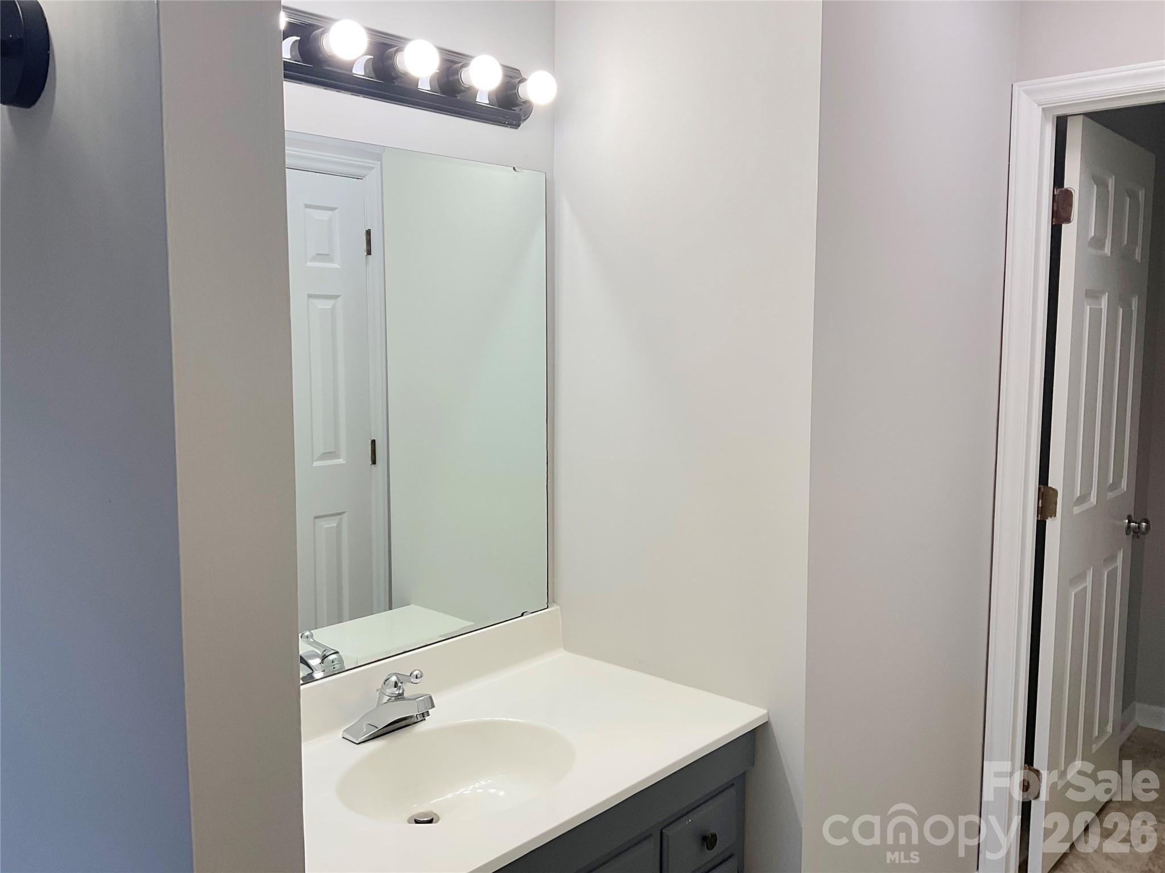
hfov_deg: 61.7
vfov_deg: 48.2
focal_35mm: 29
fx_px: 976
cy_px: 436
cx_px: 582
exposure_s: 1/120
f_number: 1.8
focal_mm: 3
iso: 25
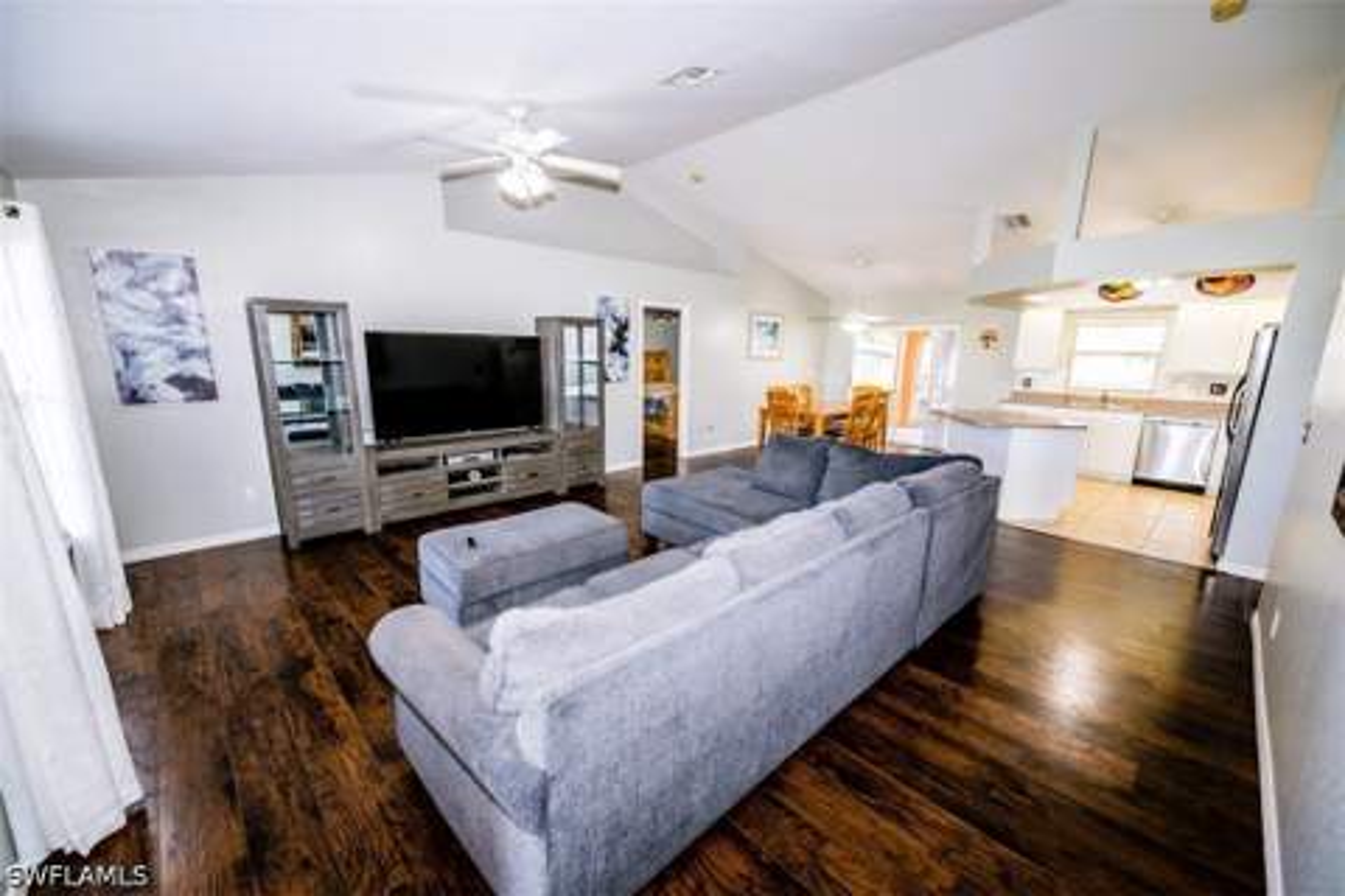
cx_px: 672
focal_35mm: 14
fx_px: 523
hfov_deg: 104.3
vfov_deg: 81.2
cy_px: 448
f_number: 2.8
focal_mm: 14
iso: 400
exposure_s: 1/125
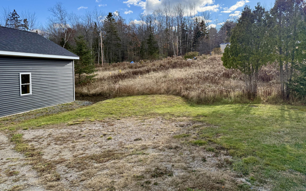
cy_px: 79
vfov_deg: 47.4
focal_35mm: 26
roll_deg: +0.6
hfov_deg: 70.4
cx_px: 154
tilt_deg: -2.3
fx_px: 217
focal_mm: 6.76
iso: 100
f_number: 1.78
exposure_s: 1/2907
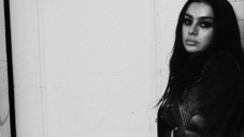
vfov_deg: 16.8
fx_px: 460
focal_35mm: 71
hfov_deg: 29.7
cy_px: 123
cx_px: 121
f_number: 8
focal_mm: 24
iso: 400
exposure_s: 1/125
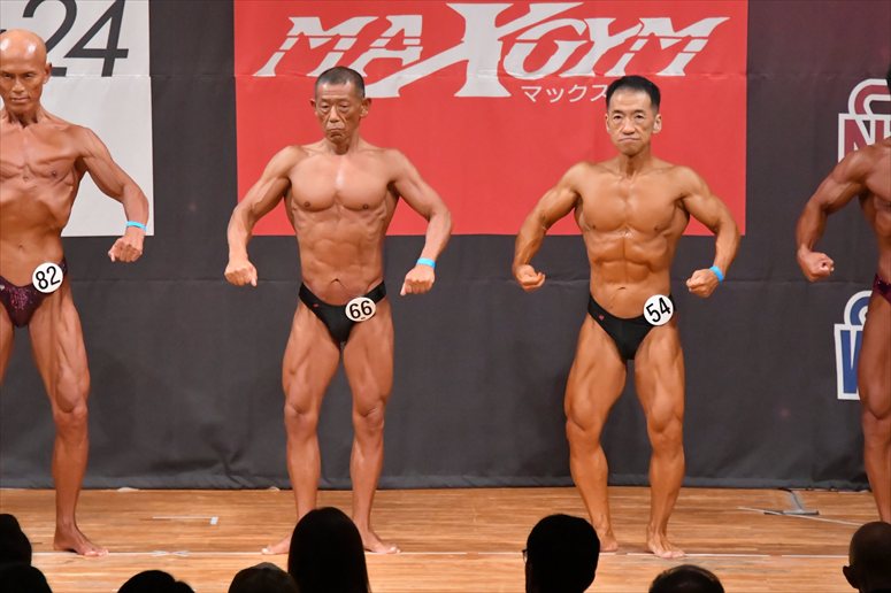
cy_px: 296
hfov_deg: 7.2
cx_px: 446
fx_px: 7050
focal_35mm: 285
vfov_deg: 4.8
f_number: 5.6
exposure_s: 1/400
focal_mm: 190
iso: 10000
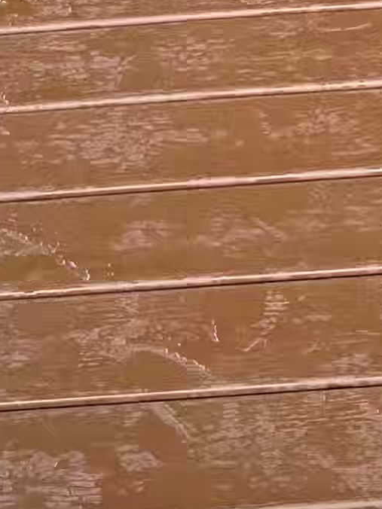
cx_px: 169
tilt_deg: -21.6
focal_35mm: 155
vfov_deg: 11.5
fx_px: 2281
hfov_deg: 9.6
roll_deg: +3.5
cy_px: -515
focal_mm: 5.1
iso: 125
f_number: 1.6
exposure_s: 1/107
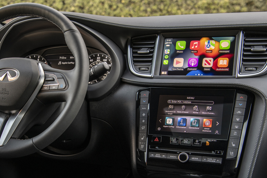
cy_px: 127
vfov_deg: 24.4
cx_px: 83
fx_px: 408
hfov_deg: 35.8
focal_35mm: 55
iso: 200
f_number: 4.5
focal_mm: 31
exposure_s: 1/40
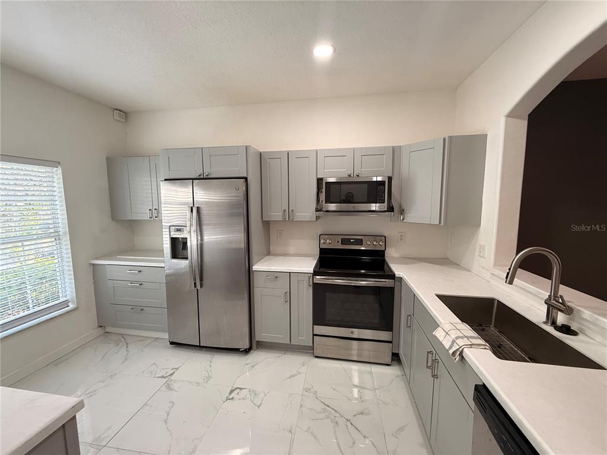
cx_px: 304
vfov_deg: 85.7
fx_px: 245
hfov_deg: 102.1
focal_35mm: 14
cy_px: 228
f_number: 2.2
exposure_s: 1/120
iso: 200
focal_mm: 2.22
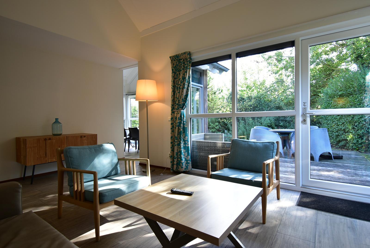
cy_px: 124
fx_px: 201
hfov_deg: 85.4
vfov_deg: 63.3
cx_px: 185
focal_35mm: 20
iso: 100
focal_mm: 13
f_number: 4.8
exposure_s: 1/13
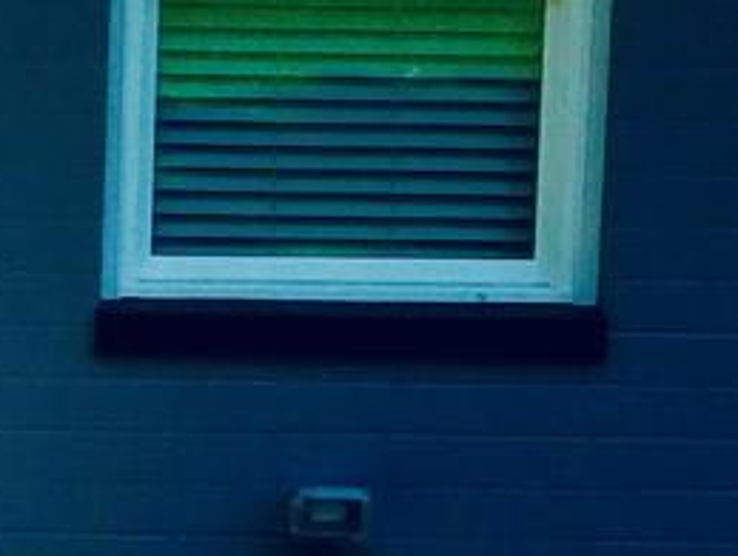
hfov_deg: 8.5
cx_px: -635
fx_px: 4740
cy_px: 388
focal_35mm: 222
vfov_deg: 6.7
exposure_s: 1/1000
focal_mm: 6.3
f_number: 3.5
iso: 125
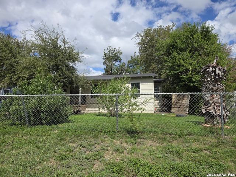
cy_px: 88
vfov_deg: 58.9
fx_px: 157
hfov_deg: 73.9
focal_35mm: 23
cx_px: 118
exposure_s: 1/7626
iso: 80
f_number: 1.7
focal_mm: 6.3
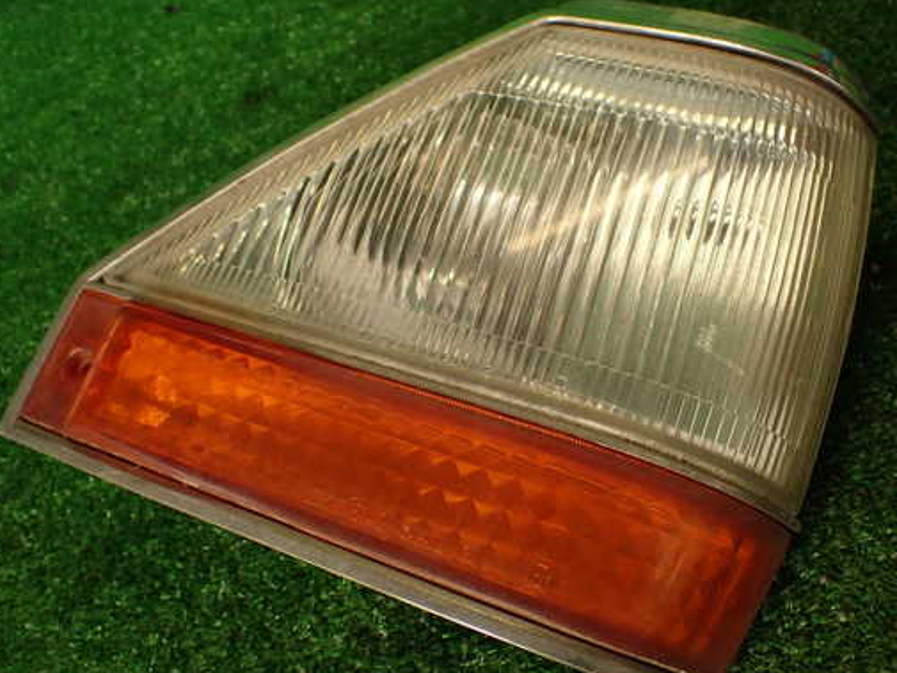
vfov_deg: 37.7
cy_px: 355
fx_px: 985
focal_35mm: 38
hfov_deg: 49.0
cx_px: 464
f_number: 2.4
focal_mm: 5.79
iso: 100
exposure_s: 1/60
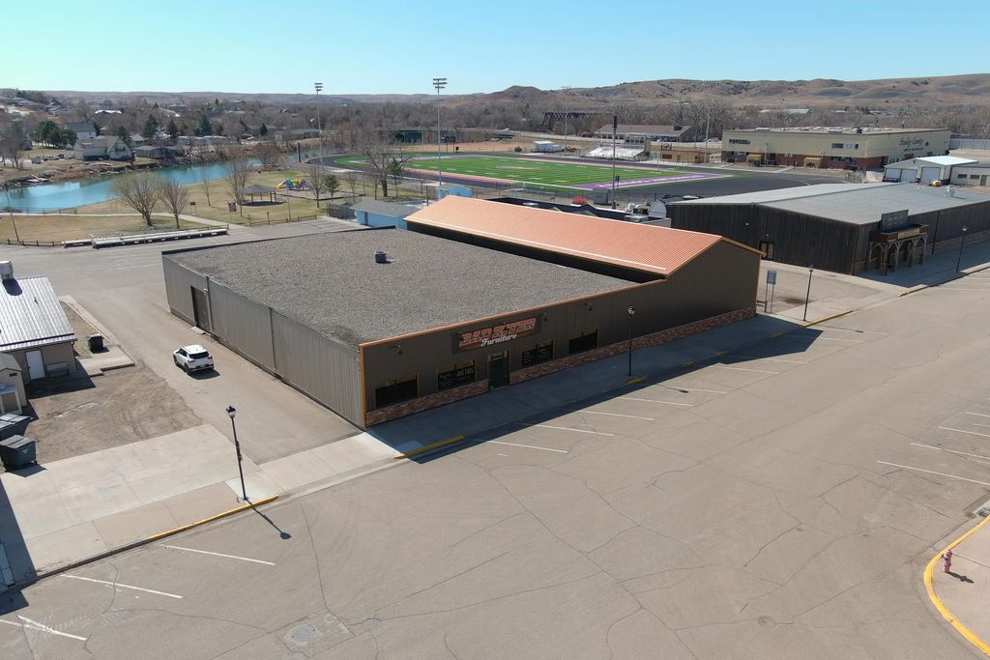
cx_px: 495
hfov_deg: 63.7
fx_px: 798
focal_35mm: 29
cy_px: 330
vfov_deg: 45.0
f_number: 2.8
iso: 105
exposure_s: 1/1456
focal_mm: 10.57
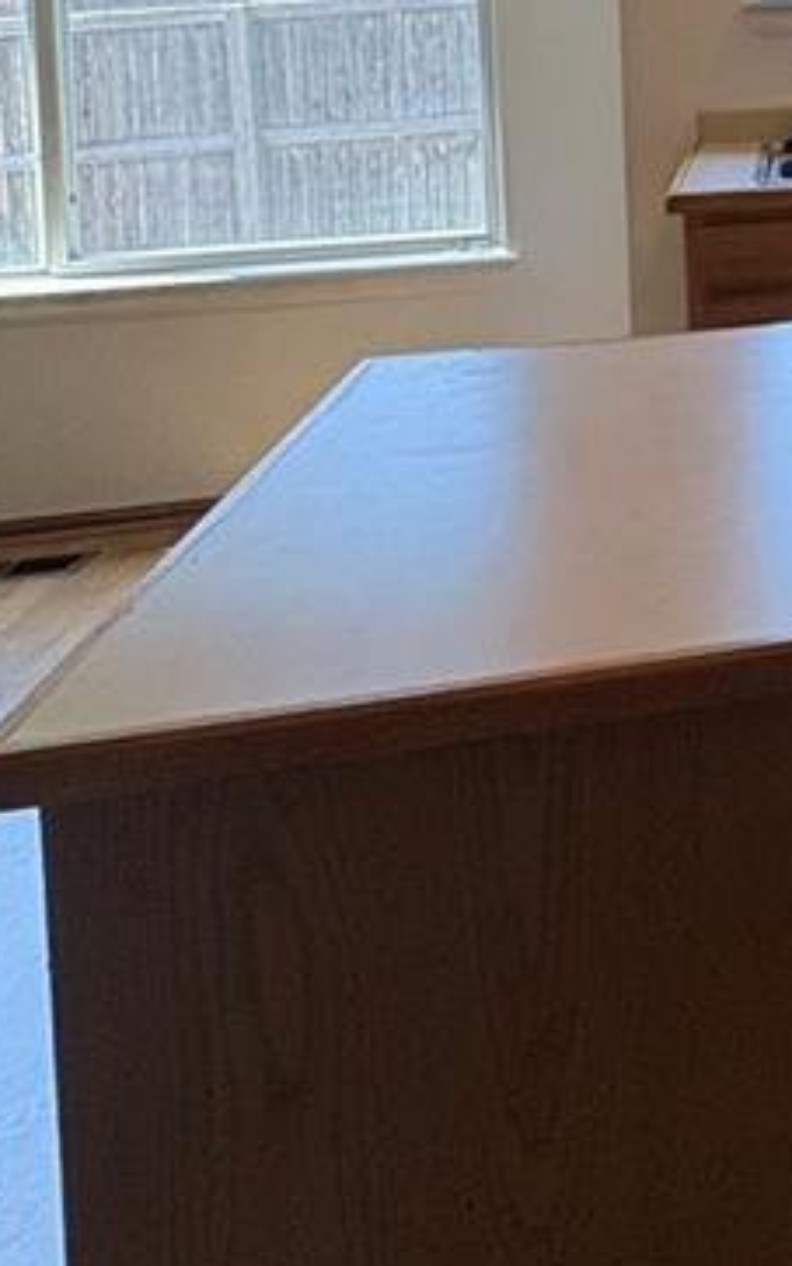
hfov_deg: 19.2
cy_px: -3
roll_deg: -0.2
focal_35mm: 49
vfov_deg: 36.8
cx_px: 1465
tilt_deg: -3.3
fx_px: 1692
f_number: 2.2
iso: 125
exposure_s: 1/120
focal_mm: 2.22
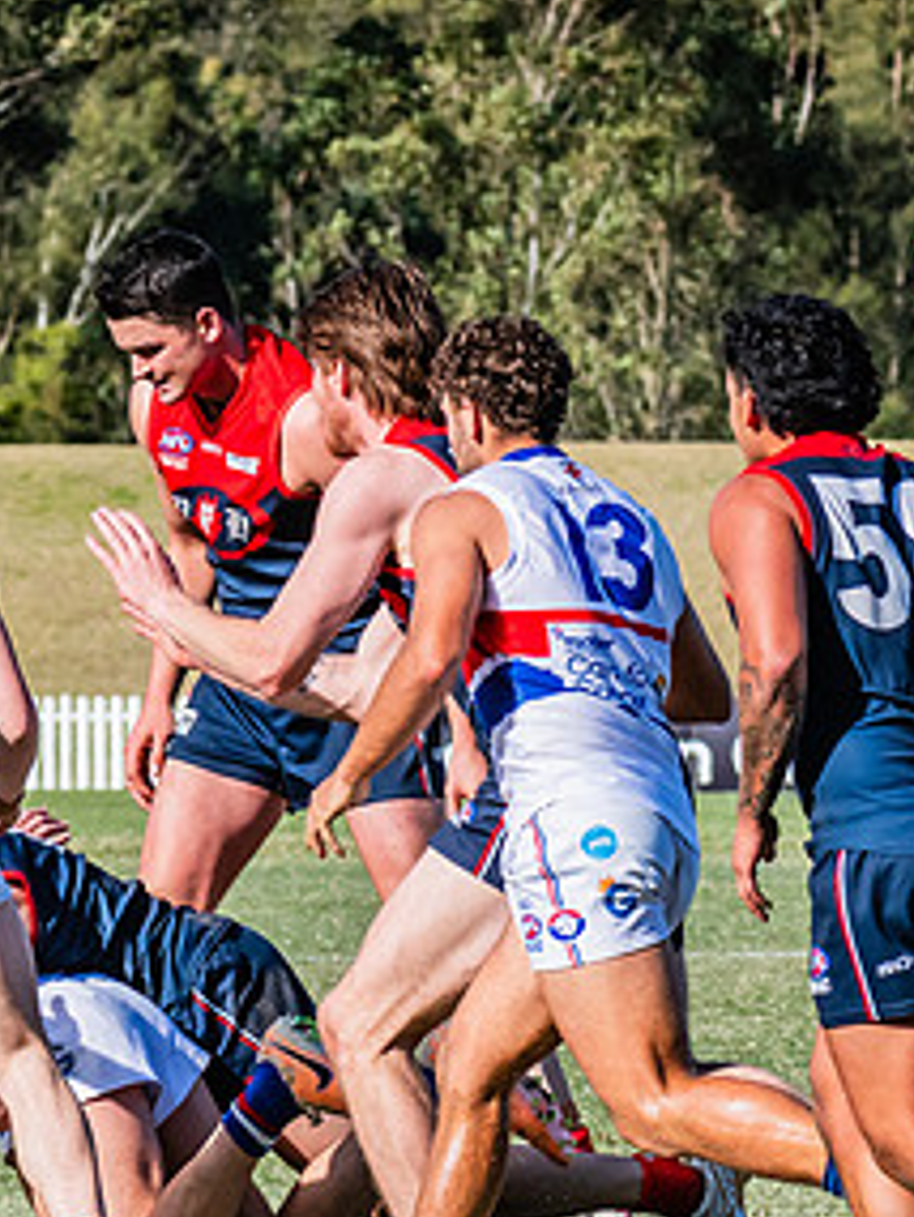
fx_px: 17941
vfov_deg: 3.9
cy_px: 856
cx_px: 186
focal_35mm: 510
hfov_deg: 2.9
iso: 800
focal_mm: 170
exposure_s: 1/1600
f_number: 9
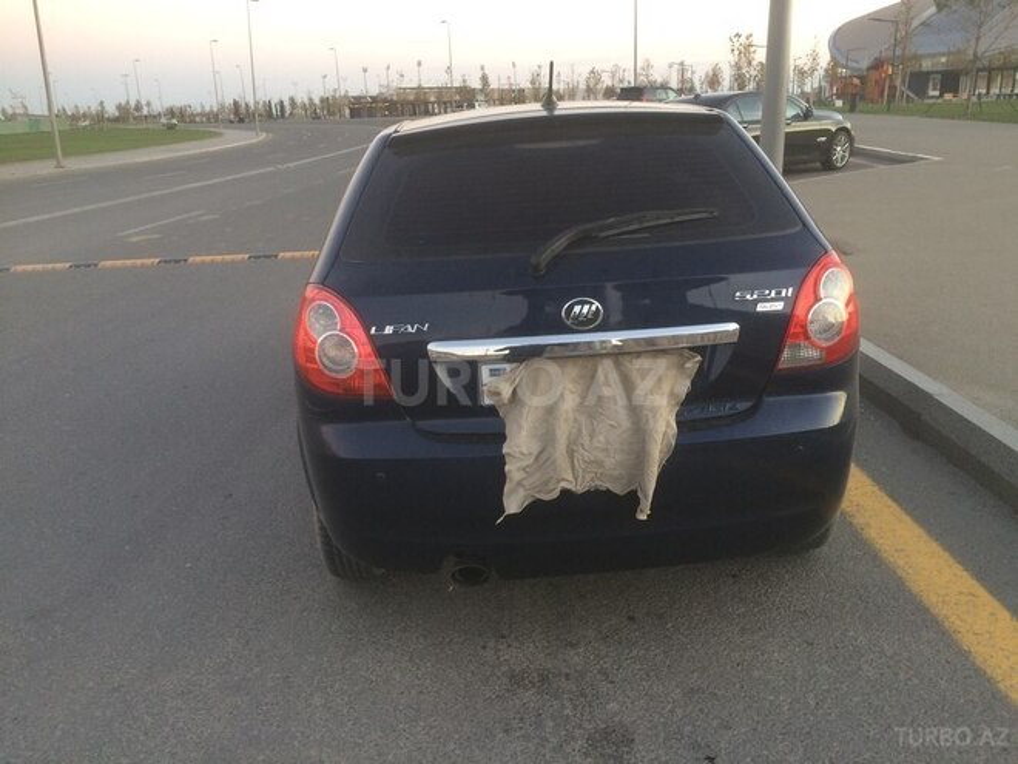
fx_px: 853
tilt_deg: -18.6
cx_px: 509
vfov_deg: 48.2
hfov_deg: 61.7
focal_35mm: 29
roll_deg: +1.4
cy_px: 382
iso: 100
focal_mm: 4.15
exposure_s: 1/33
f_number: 2.2
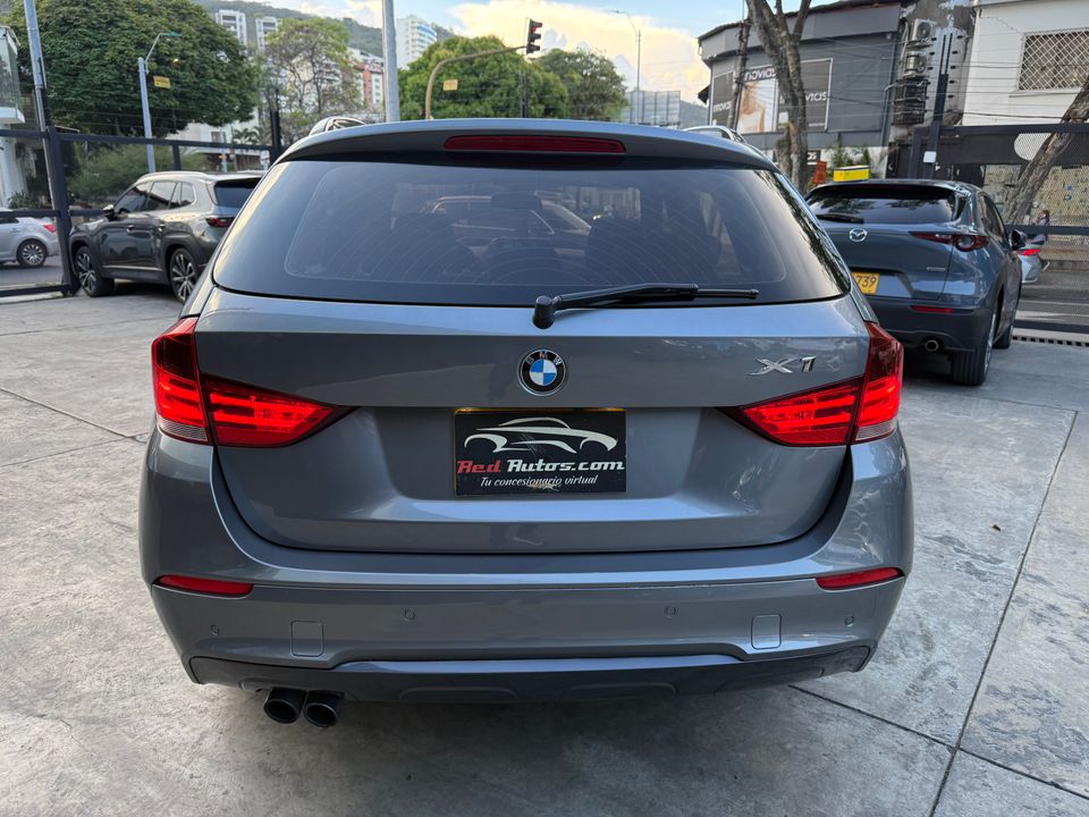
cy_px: 408
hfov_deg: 71.6
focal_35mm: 24
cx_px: 544
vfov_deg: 56.8
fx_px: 755
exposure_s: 1/176
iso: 100
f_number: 1.78
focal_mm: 6.76
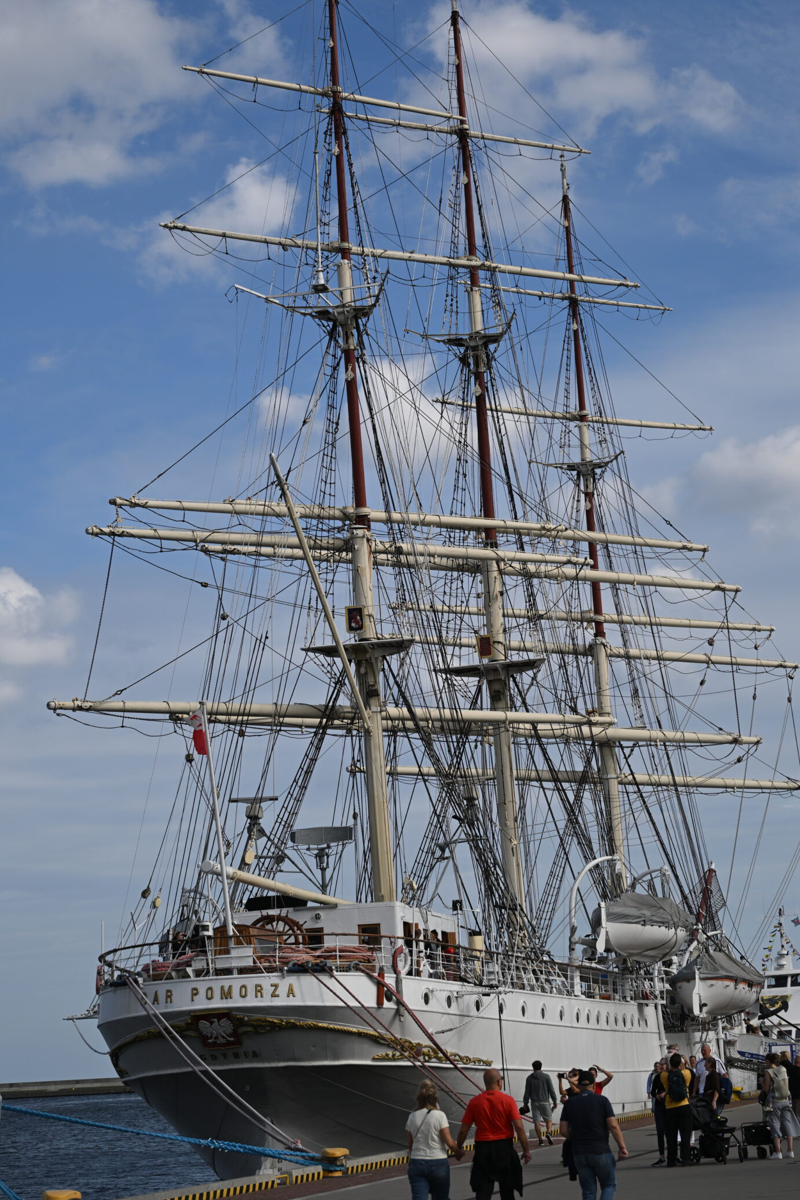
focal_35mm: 72
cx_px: 449
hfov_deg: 18.9
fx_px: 2399
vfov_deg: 28.0
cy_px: 488
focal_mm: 58
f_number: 4
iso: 100
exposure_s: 1/2000
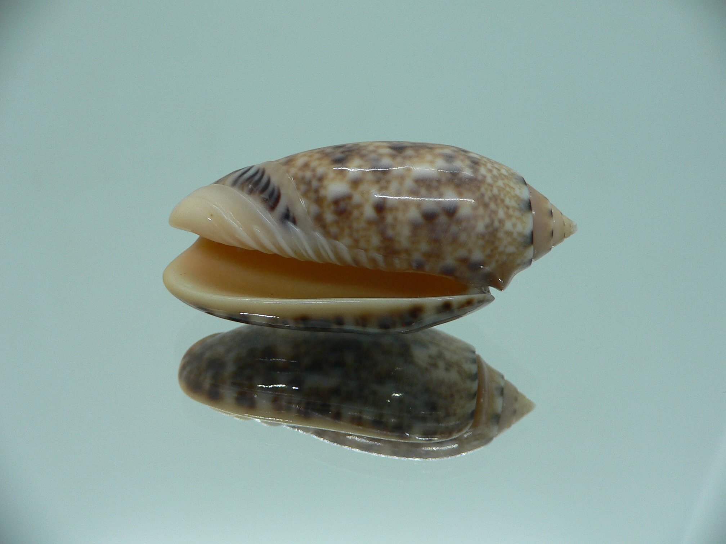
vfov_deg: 40.7
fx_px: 734
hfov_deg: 52.6
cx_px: 363
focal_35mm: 35
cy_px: 272
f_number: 2.8
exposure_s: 1/60
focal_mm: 4.6
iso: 80
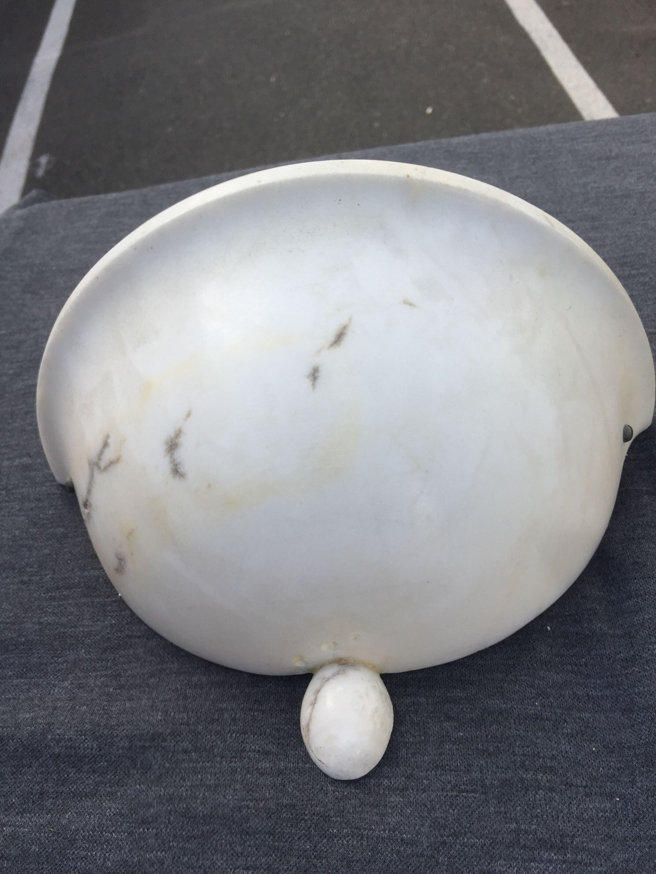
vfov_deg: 61.7
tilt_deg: -49.9
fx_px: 733
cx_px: 328
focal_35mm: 29
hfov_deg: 48.2
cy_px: 437
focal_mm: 4.15
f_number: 2.2
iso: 32
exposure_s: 1/449
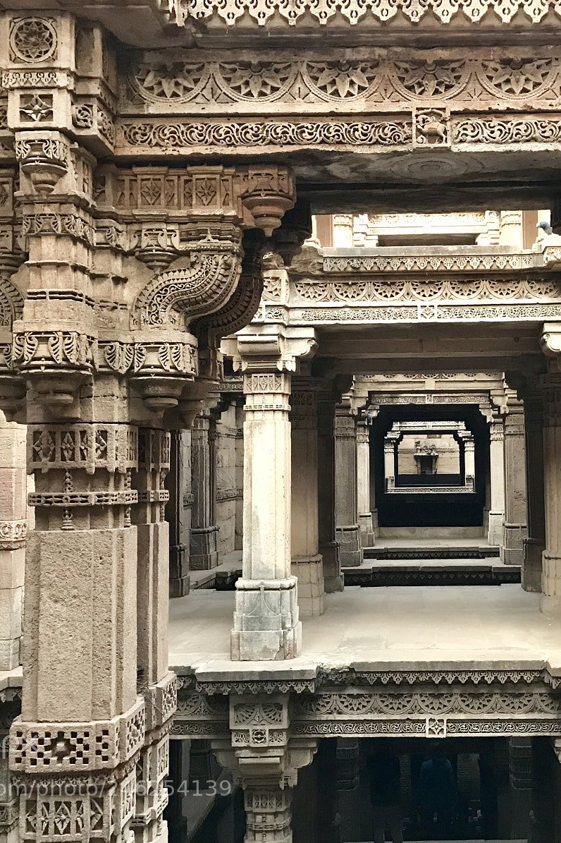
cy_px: 420
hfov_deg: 33.5
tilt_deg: +2.8
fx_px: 912
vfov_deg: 49.6
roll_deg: -0.3
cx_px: 426
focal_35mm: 39
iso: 64
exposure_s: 1/17
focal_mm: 3.99
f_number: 1.8
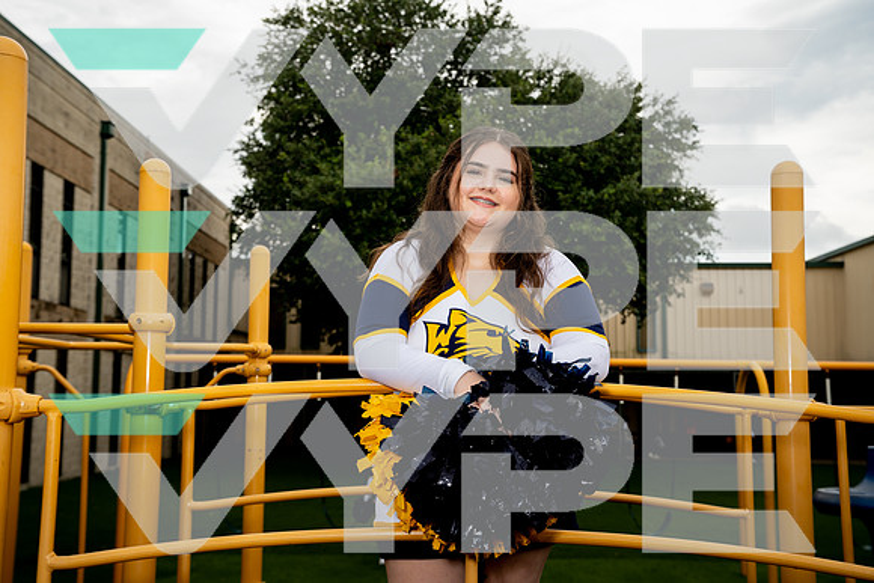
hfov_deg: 42.7
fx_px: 1117
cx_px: 437
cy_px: 292
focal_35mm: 46
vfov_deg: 29.3
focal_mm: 46
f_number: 5.6
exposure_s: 1/250
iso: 100
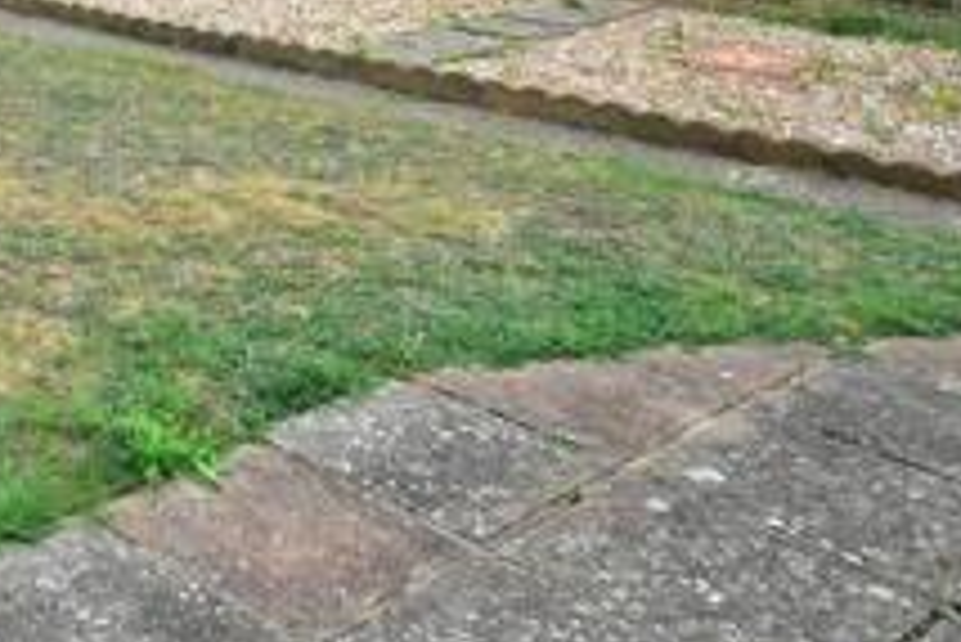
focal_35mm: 51
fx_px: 1350
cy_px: -263
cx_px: -323
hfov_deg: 30.1
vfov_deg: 22.8
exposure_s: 1/320
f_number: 9
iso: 400
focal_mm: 11
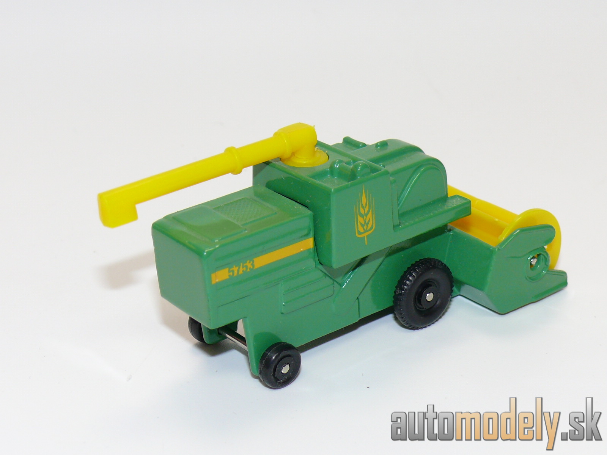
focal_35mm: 93
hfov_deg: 21.1
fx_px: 1631
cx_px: 304
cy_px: 228
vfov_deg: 15.9
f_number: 4
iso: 100
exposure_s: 1/30
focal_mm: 12.7
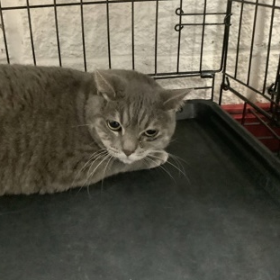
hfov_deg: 44.9
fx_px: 339
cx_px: 139
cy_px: 116
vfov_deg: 44.8
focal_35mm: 37
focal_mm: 3.3
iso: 640
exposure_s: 1/17
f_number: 2.4
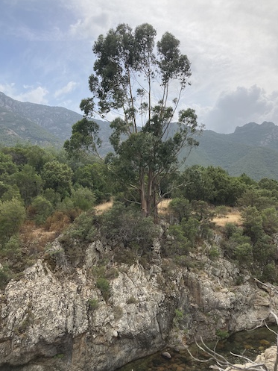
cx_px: 145
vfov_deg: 59.9
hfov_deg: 46.8
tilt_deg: +7.3
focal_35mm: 30
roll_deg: +0.1
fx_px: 321
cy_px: 180
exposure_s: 1/2525
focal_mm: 3.99
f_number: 1.8
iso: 20
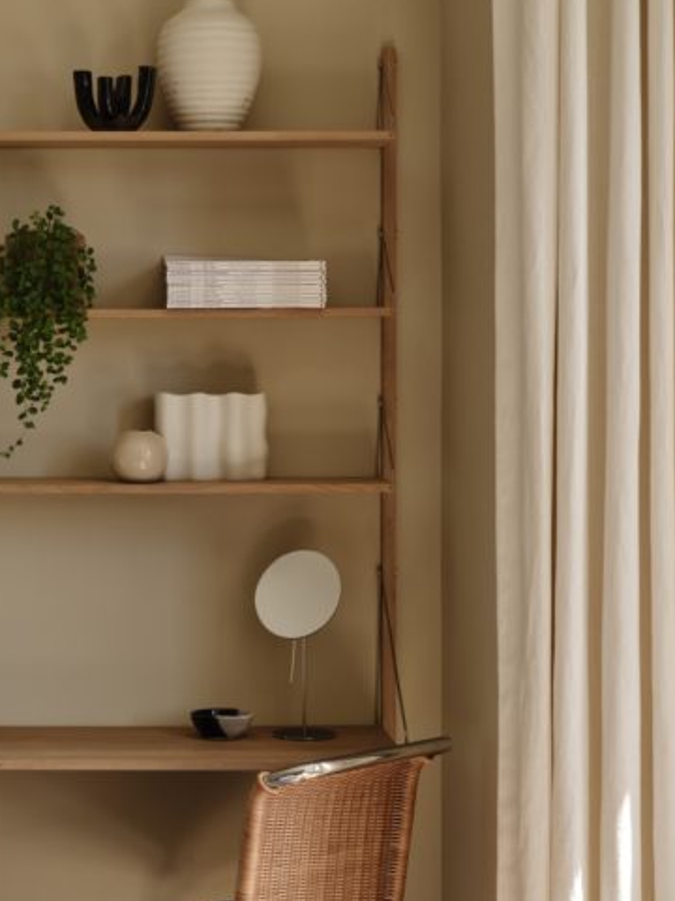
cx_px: 107
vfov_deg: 24.7
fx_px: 2054
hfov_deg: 18.4
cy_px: 529
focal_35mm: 79
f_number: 14
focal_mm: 46.5
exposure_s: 1/6
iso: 400
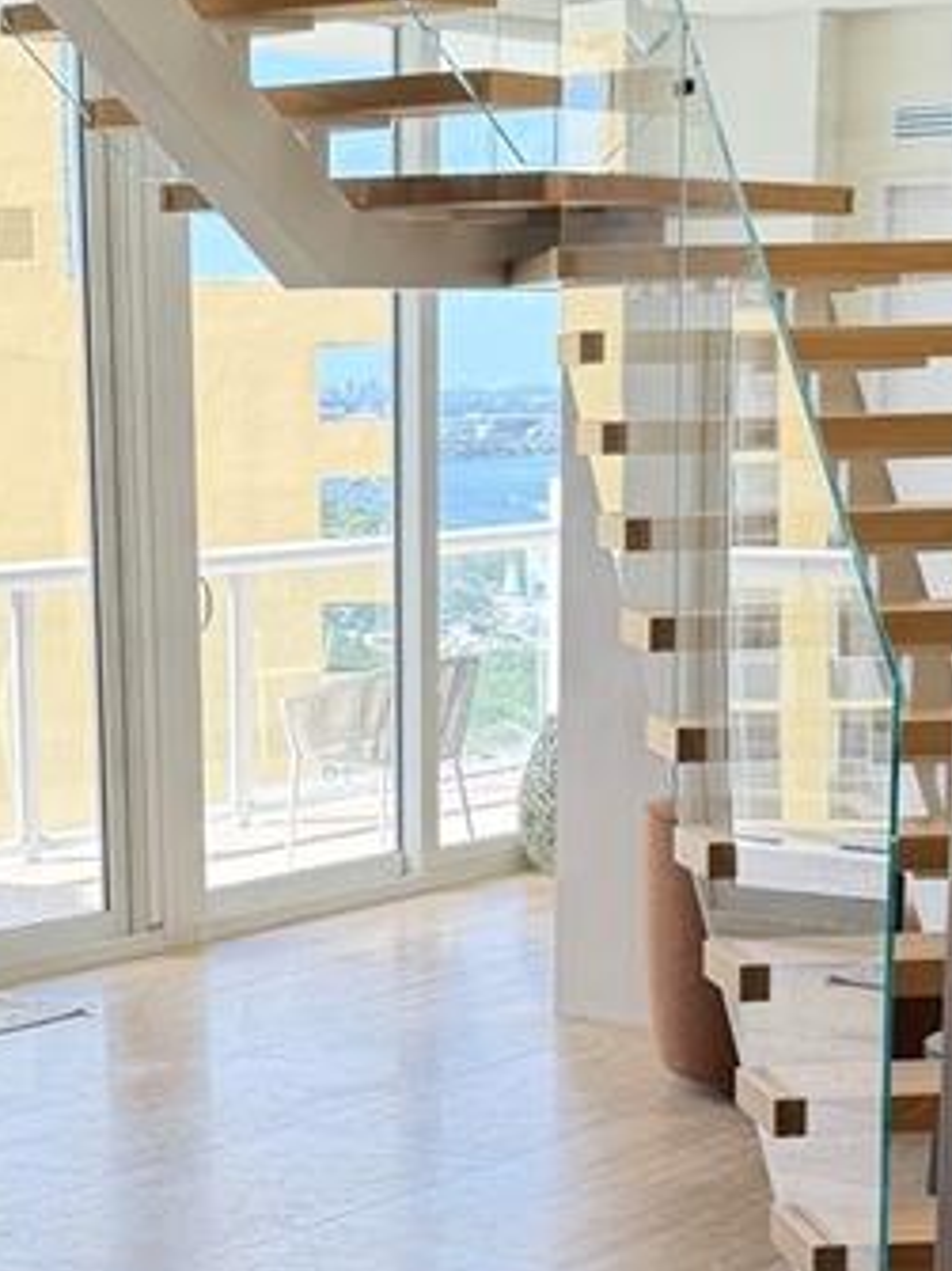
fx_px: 3156
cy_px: 1153
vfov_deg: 22.2
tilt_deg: -14.0
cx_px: 353
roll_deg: +0.8
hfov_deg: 17.1
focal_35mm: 86
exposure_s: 1/132
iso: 50
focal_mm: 6.76
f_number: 1.78
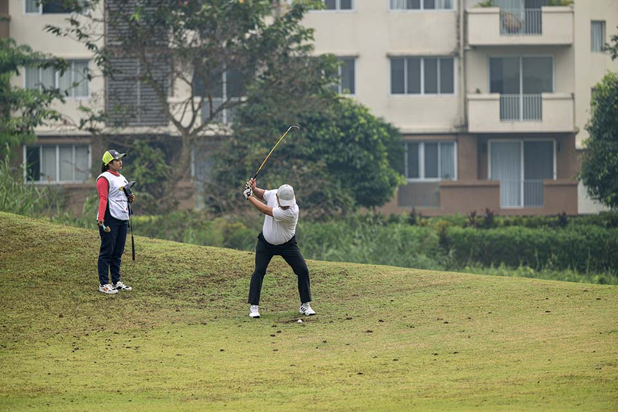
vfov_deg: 6.9
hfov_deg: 10.3
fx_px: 3433
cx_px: 309
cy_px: 206
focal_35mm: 200
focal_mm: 200
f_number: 3.5
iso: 280
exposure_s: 1/1000
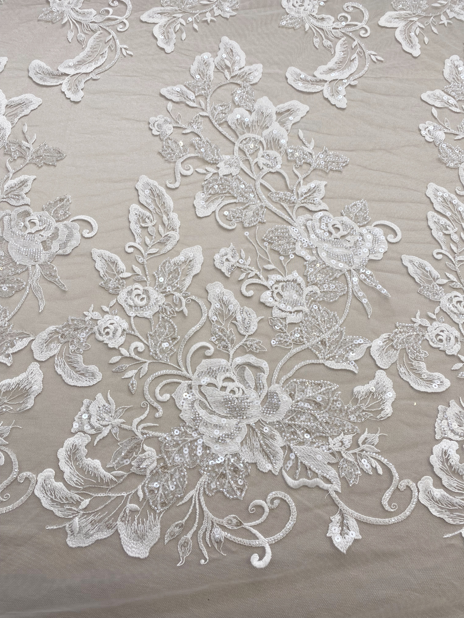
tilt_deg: -67.0
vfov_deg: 67.3
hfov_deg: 53.1
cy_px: 309
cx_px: 232
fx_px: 465
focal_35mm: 26
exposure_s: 1/151
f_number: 1.8
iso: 32
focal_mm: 4.25
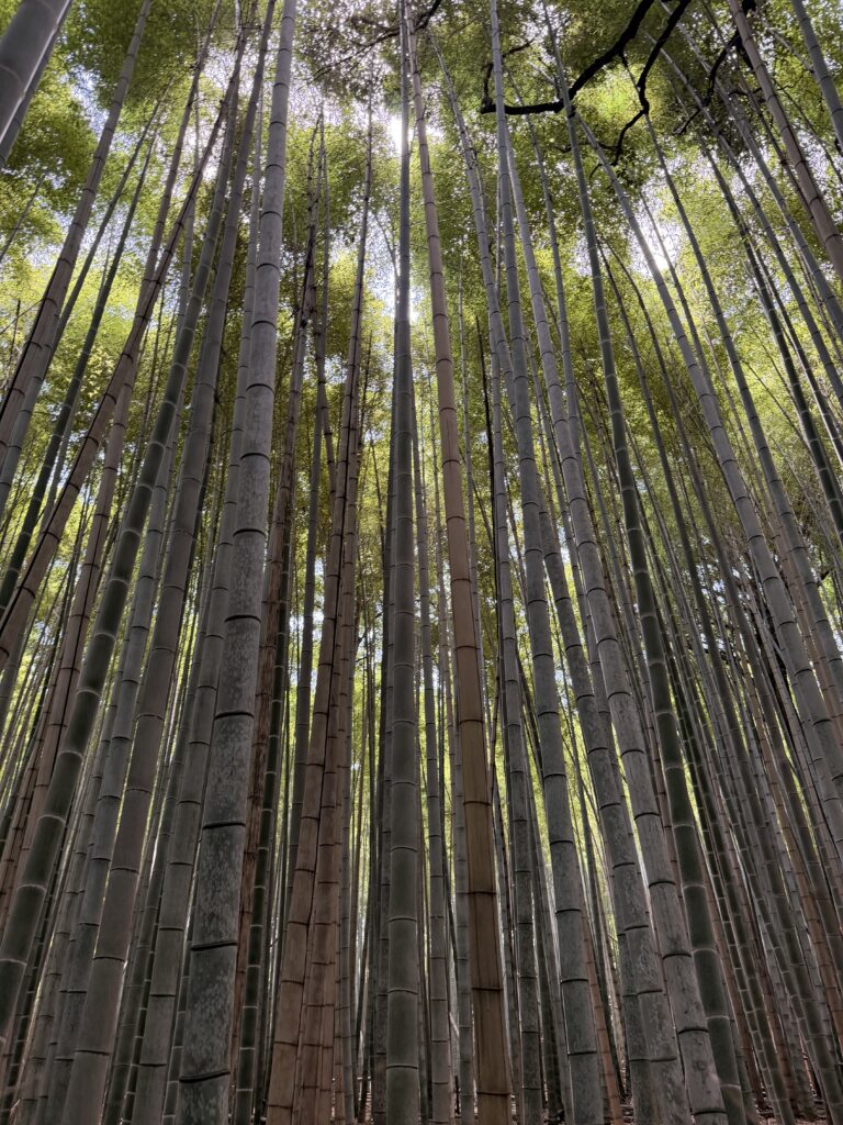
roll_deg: -0.2
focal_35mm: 24
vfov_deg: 71.6
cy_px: 562
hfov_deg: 56.8
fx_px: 779
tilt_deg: +30.4
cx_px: 422
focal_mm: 6.76
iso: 200
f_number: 1.78
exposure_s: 1/103
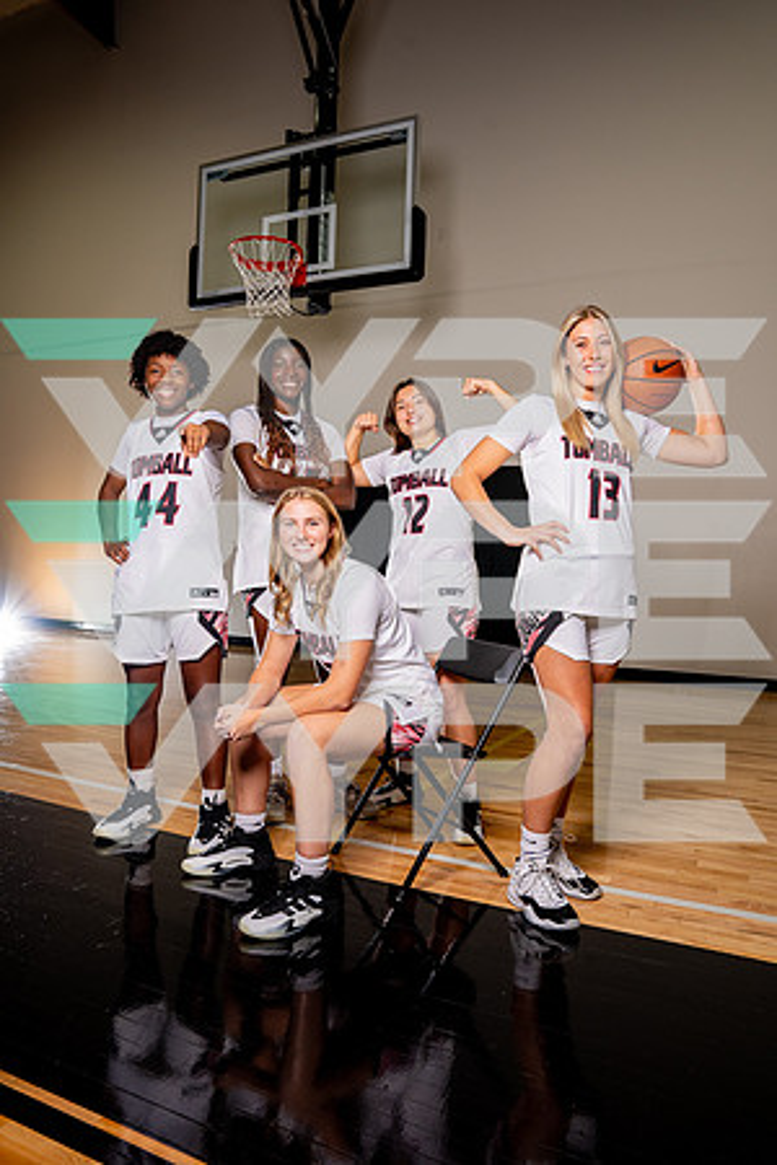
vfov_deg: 70.9
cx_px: 388
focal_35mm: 25
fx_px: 819
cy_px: 582
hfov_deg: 50.8
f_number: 7.1
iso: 640
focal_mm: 25.3
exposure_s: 1/200
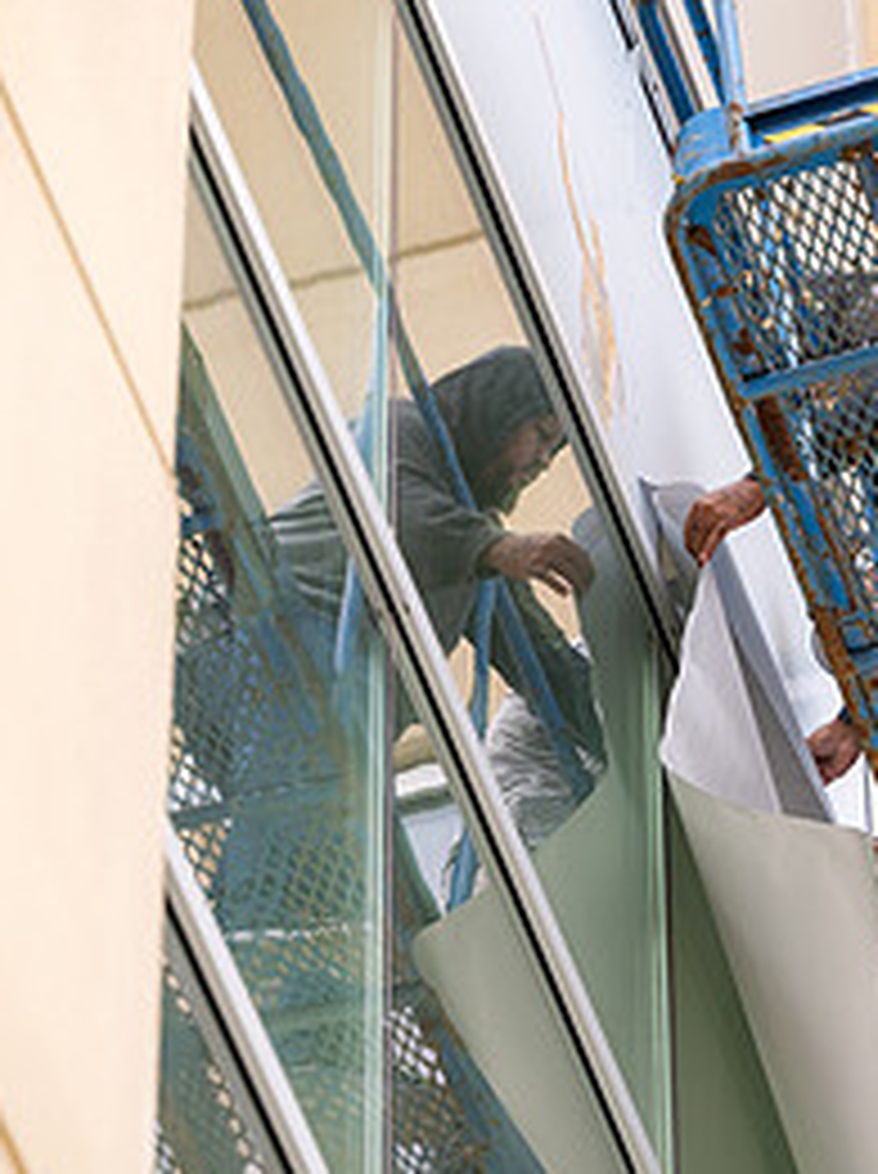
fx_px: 8442
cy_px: 585
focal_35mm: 249
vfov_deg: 8.0
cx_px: 671
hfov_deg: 5.9
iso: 320
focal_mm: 150
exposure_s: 1/320
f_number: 3.5
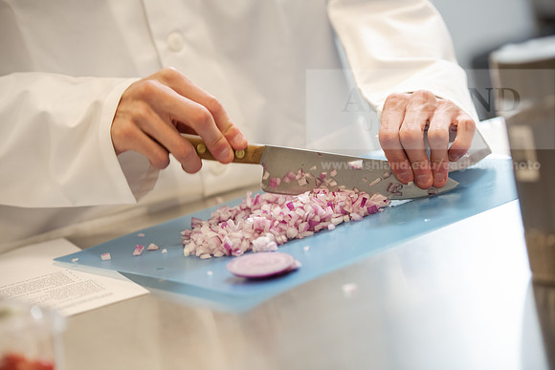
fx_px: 1696
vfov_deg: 12.5
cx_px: 278
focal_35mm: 110
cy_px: 185
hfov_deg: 18.6
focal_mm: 110
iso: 640
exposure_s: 1/200
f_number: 3.2
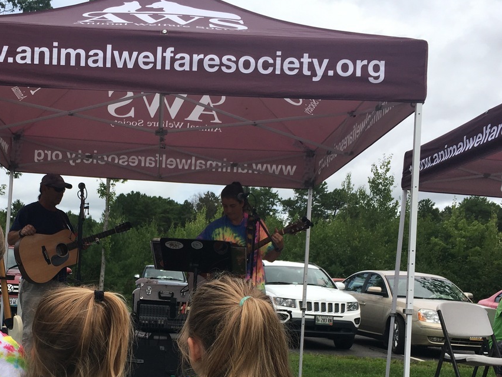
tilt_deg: -0.7
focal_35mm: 49
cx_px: 149
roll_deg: -3.3
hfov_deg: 38.3
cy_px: 314
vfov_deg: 28.9
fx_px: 711
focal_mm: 4.15
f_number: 2.2
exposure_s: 1/1261
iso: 25
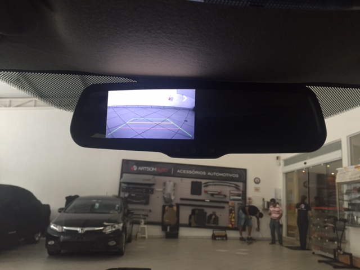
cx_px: 180
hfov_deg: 61.7
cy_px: 135
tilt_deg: +12.8
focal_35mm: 29
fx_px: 302
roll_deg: -5.0
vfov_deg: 48.2
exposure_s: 1/30
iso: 100
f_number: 2.2
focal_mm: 4.15
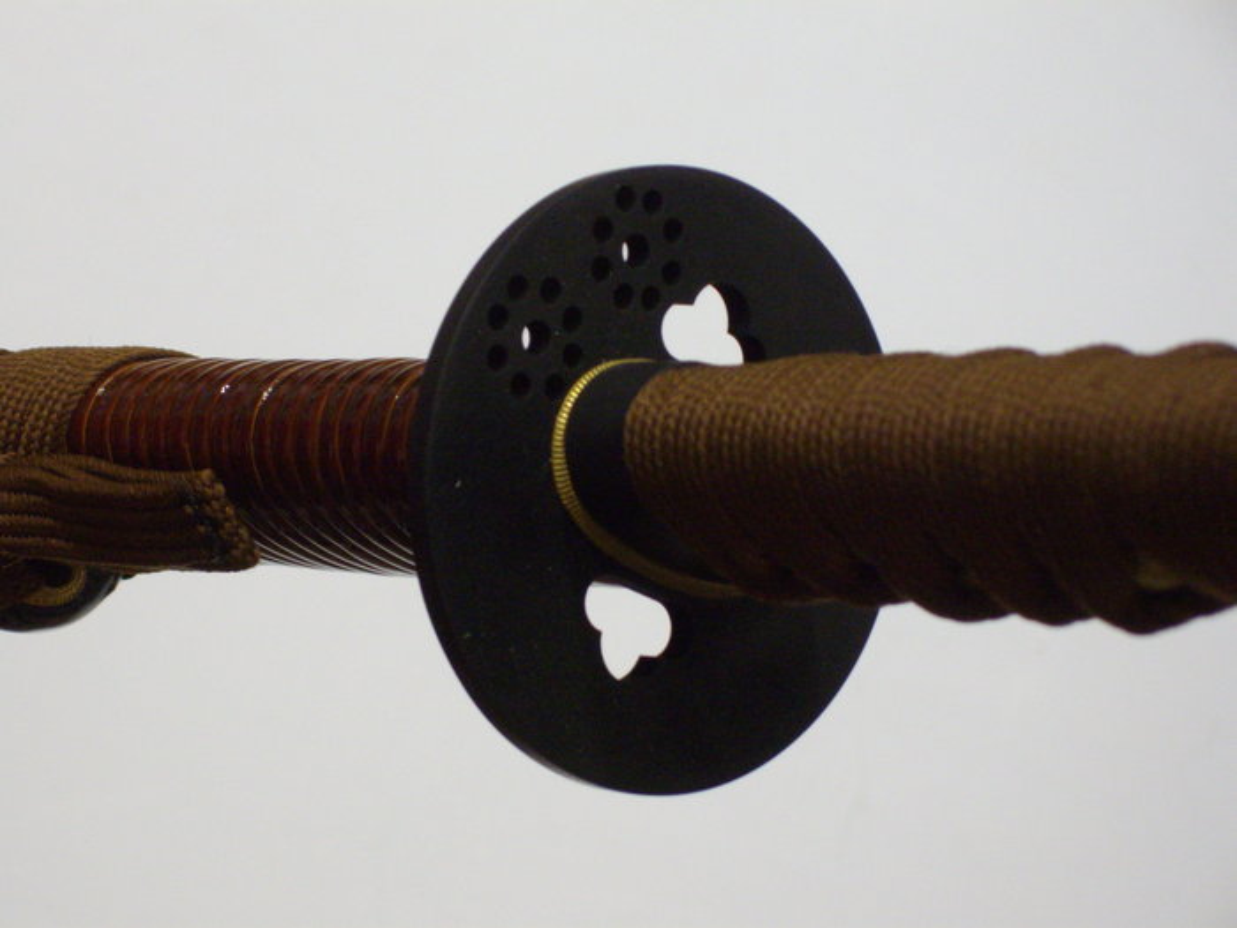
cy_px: 464
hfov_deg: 18.2
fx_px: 3859
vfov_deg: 13.7
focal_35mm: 108
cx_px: 618
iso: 320
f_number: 4.8
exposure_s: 1/30
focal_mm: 18
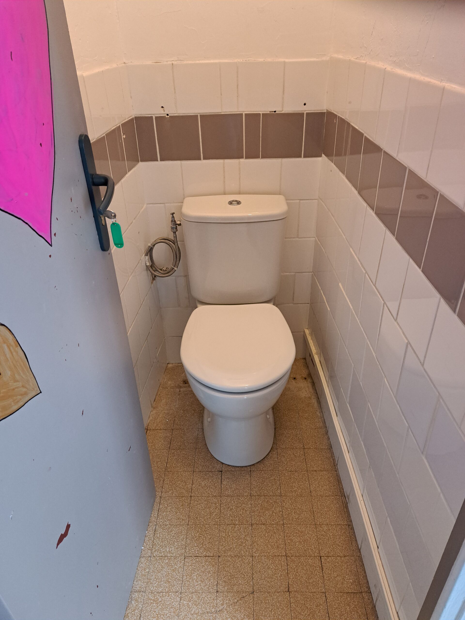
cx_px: 232
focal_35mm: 24
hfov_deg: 56.8
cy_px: 310
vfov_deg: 71.6
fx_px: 430
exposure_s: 1/40
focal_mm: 5.23
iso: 400
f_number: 1.8
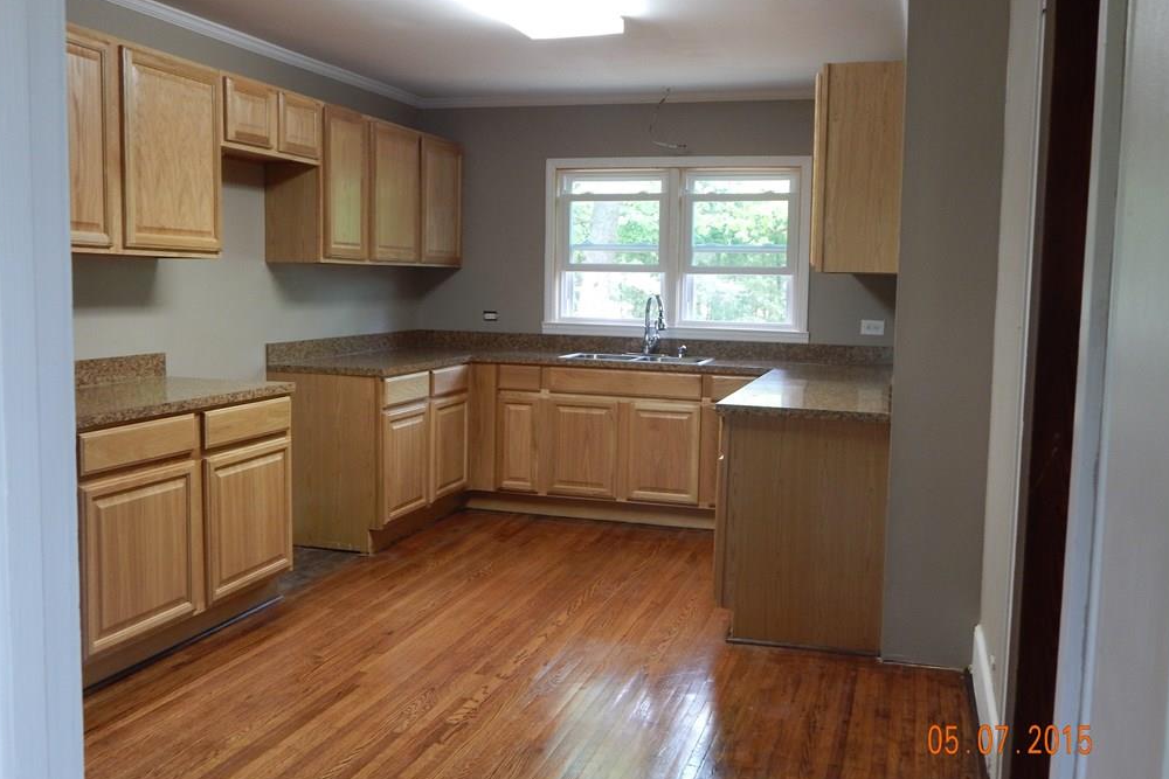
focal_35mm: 33
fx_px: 1072
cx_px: 584
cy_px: 384
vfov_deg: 40.0
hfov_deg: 57.2
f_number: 3.2
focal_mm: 5.6
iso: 220
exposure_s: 1/30
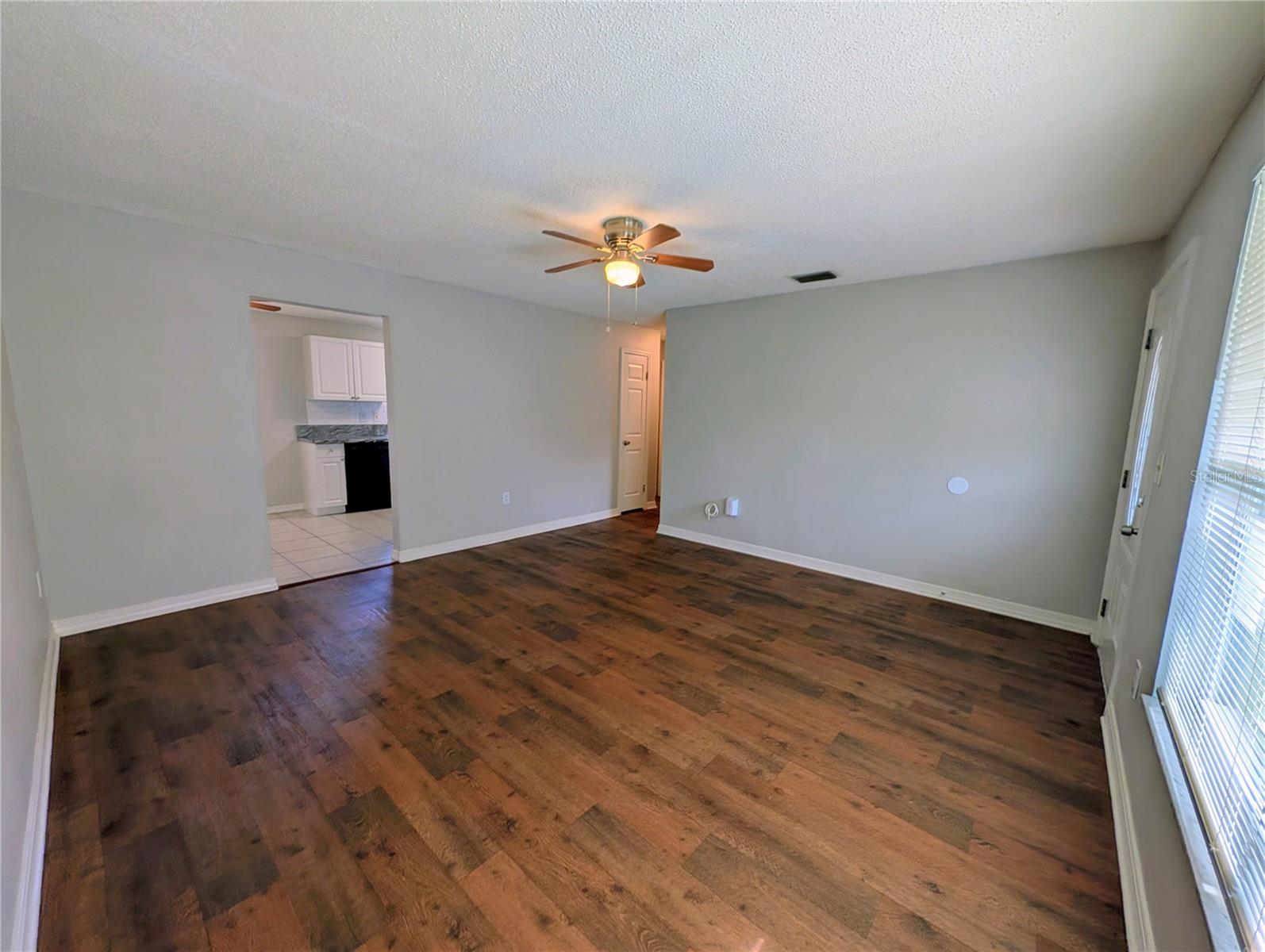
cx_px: 632
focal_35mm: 12
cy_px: 476
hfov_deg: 110.5
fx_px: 439
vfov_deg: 94.6
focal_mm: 2.02
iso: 54
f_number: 1.7
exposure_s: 1/222
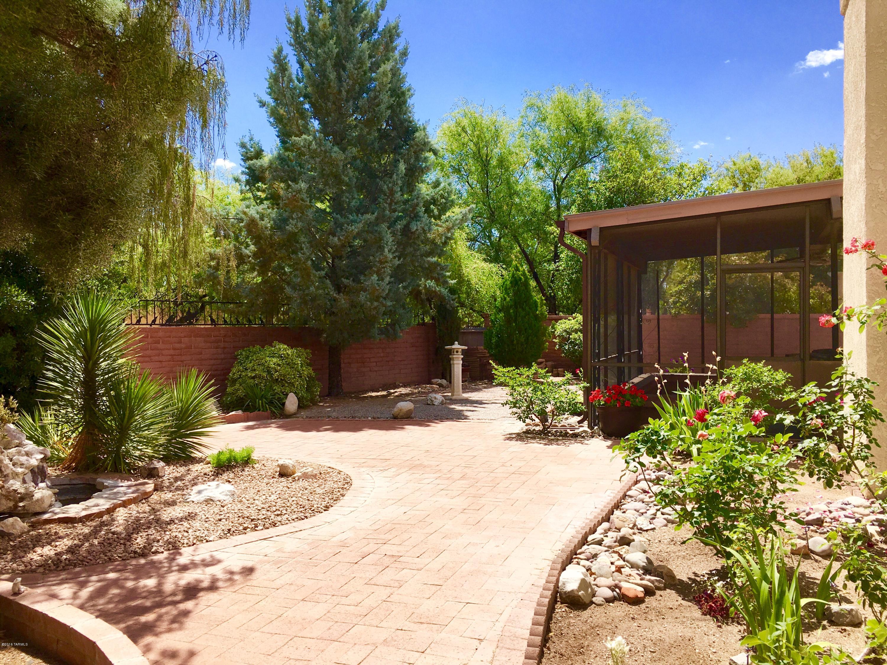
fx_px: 743
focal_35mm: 29
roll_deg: -0.1
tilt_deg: -0.9
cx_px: 444
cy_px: 332
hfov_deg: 61.7
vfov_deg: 48.2
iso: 25
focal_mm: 4.15
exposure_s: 1/1326
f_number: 2.2
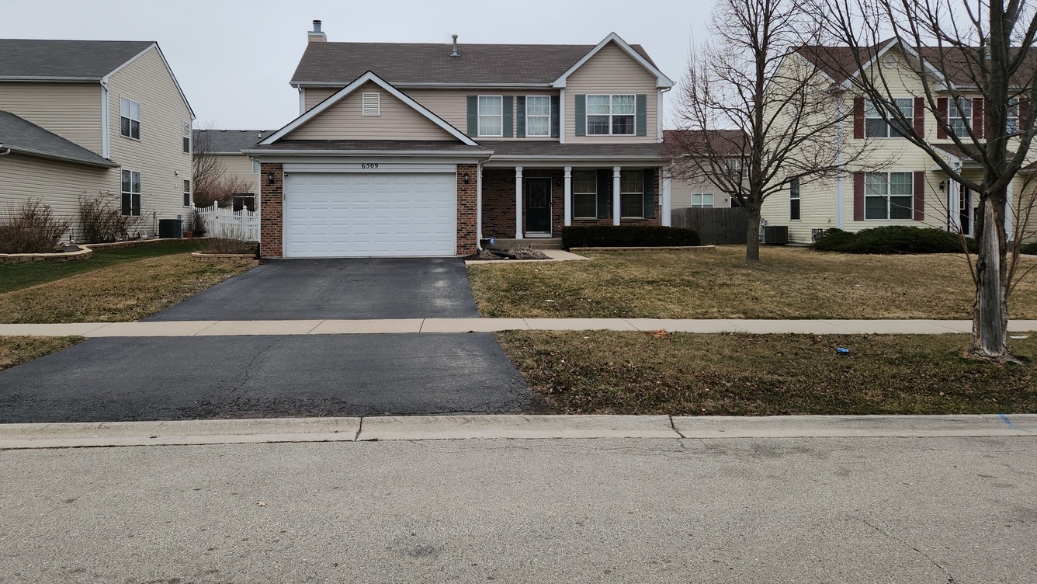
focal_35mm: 27
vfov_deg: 42.5
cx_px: 492
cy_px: 214
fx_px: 743
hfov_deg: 69.8
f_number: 1.8
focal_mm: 5.4
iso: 64
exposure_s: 1/180
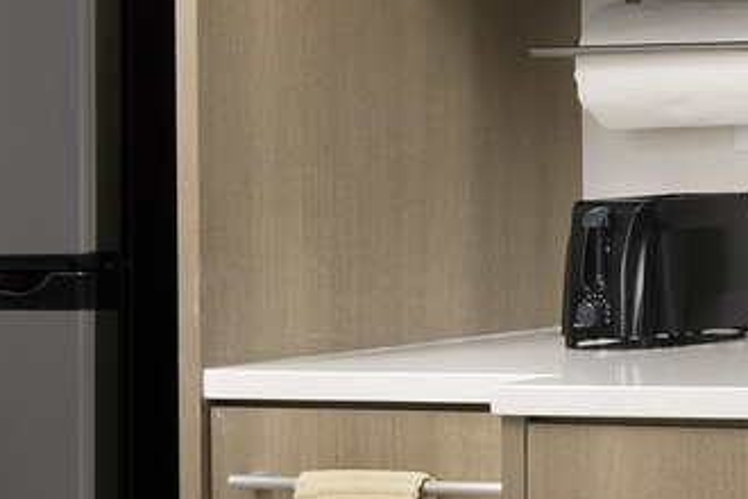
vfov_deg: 6.7
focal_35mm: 206
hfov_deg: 9.4
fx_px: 4280
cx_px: 1473
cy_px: 318
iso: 400
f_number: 11
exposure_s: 1/125
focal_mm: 38
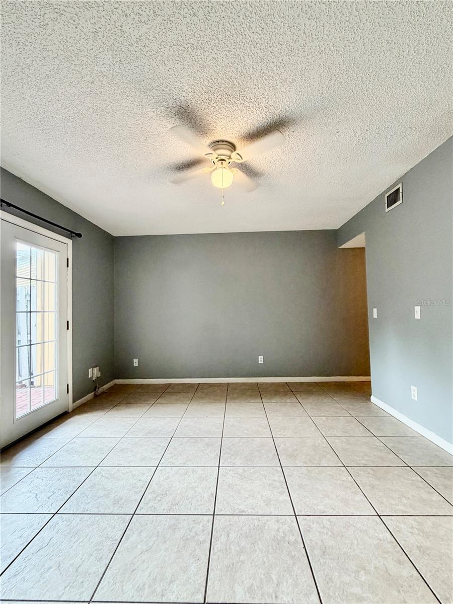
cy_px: 302
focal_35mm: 14
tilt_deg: +2.8
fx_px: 244
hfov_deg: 85.7
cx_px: 226
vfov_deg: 102.1
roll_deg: -1.5
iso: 200
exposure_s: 1/120
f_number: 2.2
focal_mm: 2.22
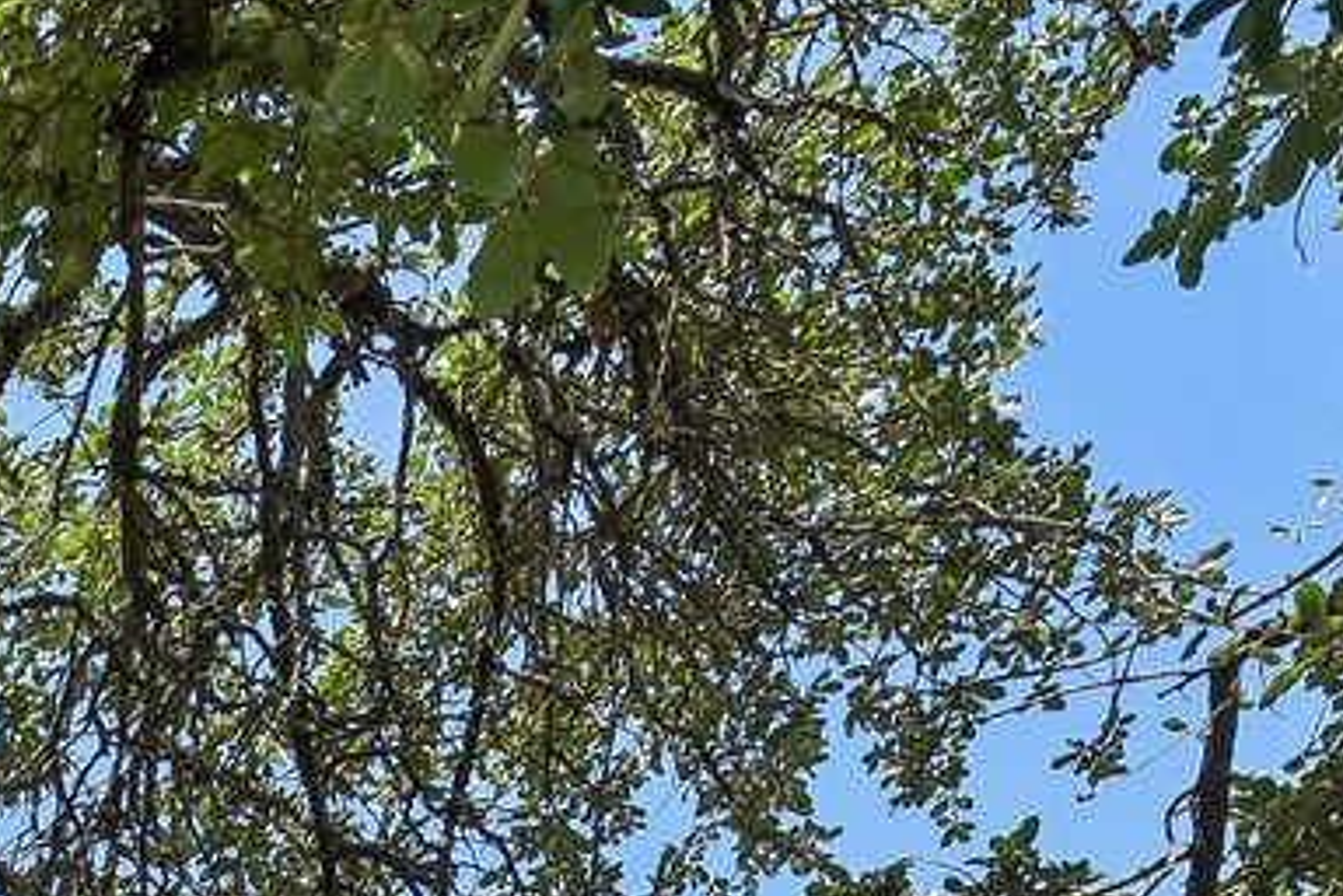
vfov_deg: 12.5
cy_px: 2287
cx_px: -1448
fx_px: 2984
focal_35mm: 80
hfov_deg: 17.2
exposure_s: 1/160
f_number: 8
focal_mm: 15
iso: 100
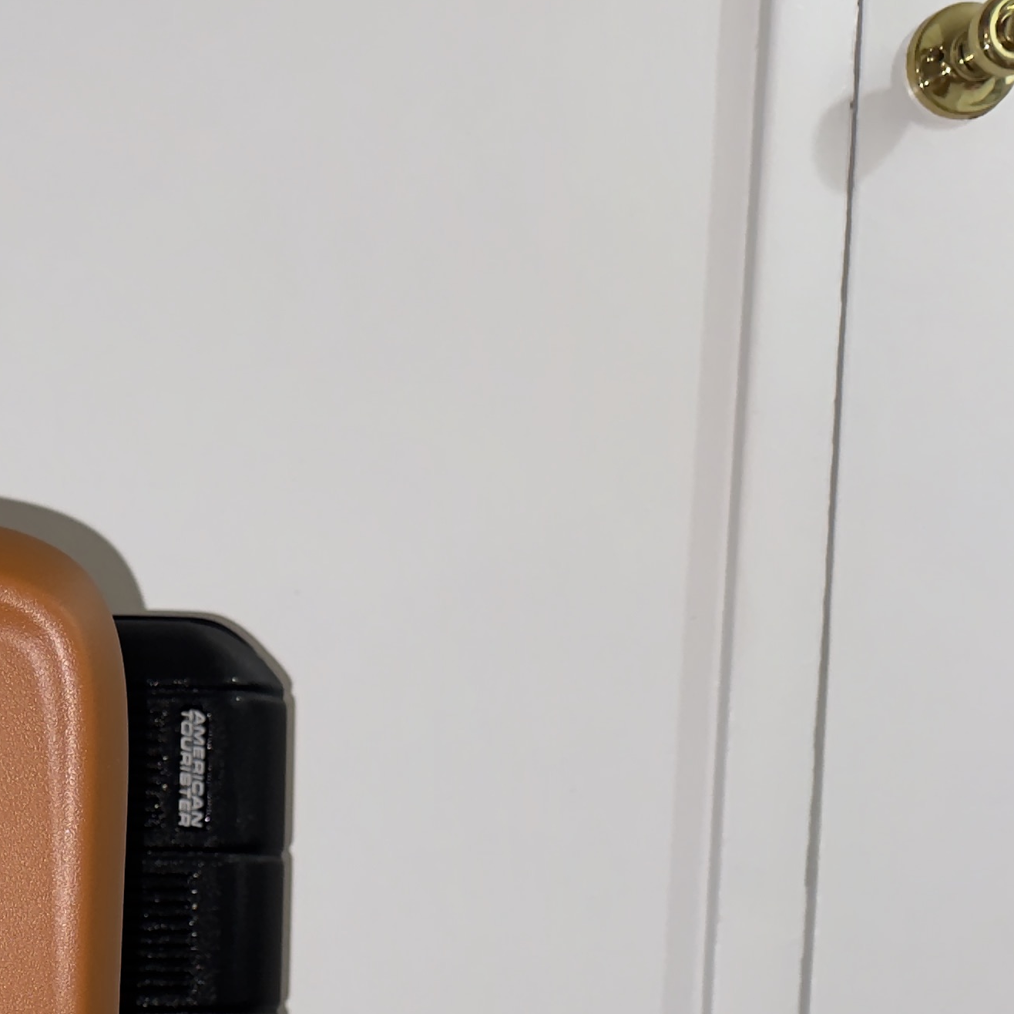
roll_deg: -0.1
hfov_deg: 22.9
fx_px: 2154
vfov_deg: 24.9
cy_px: 1073
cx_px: -380
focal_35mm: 65
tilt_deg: -4.9
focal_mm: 6.76
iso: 50
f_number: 1.78
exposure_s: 1/15
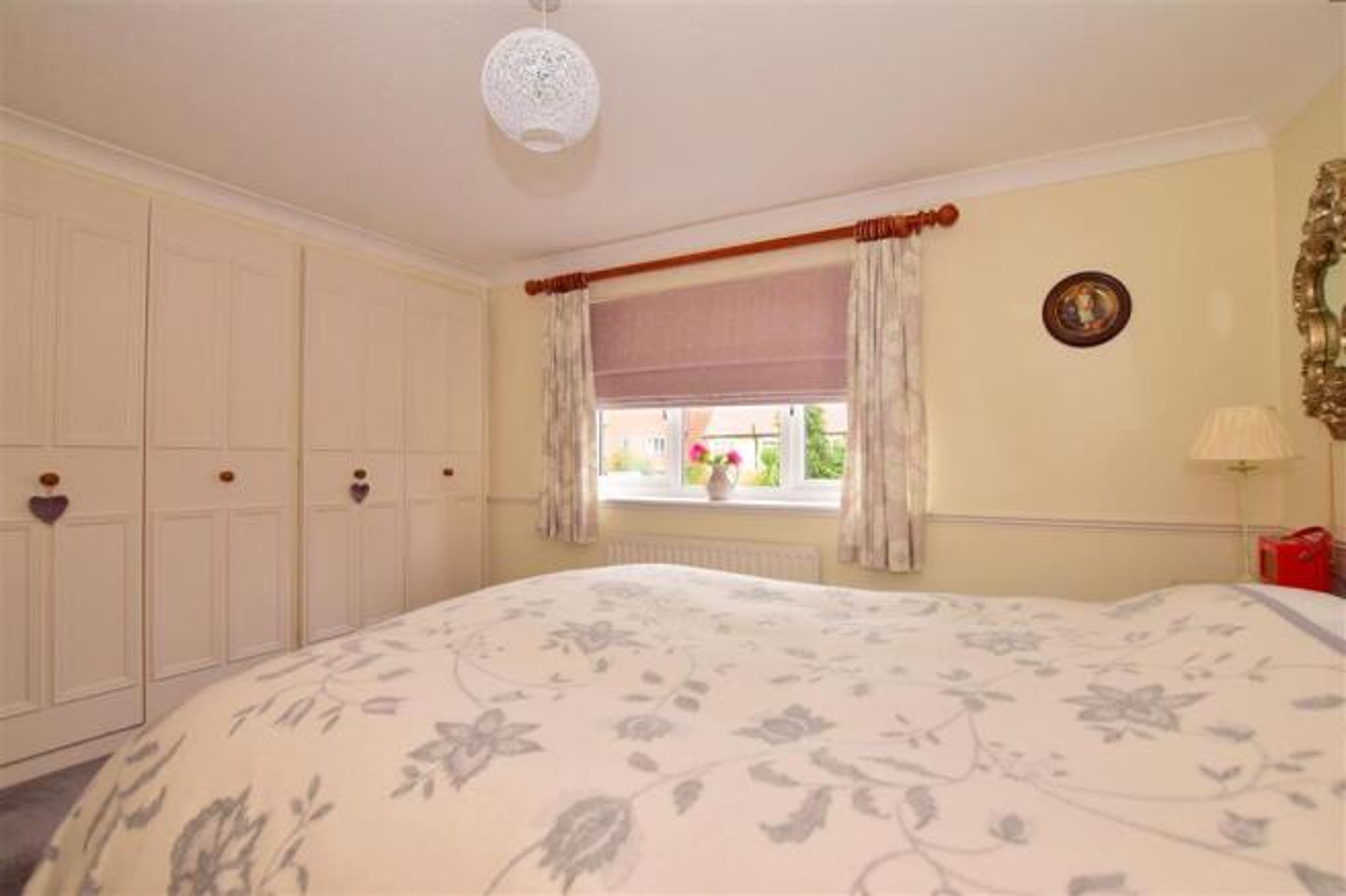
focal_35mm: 15
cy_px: 448
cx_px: 673
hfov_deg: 100.4
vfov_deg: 77.3
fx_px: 561
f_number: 7.1
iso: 400
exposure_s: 1/25
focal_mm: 10
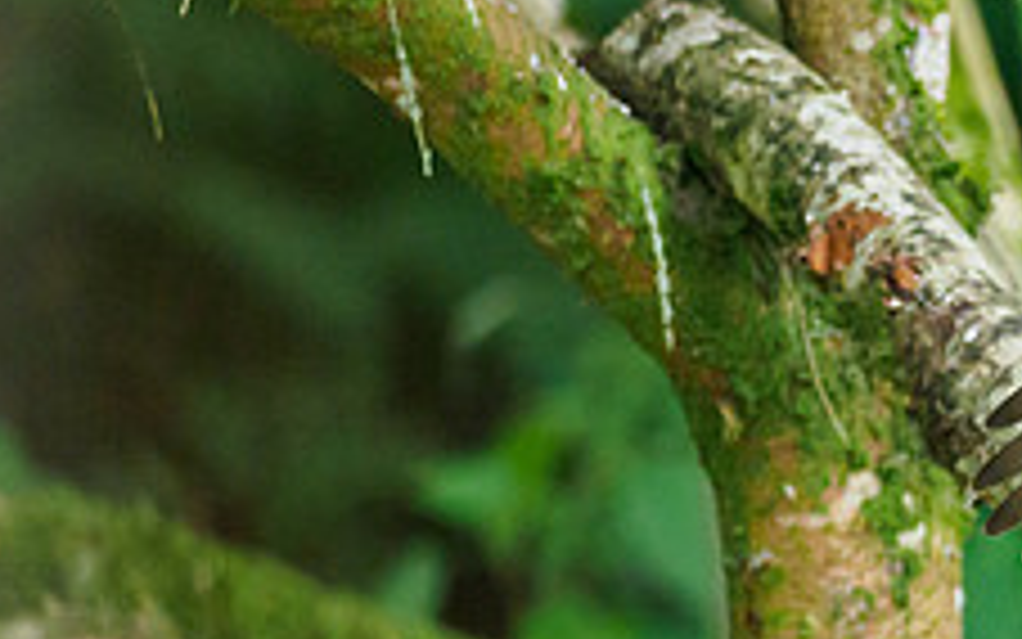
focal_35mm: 1630
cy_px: 493
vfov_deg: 0.8
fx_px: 45411
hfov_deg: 1.3
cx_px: 1137
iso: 4000
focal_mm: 300
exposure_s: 1/400
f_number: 4
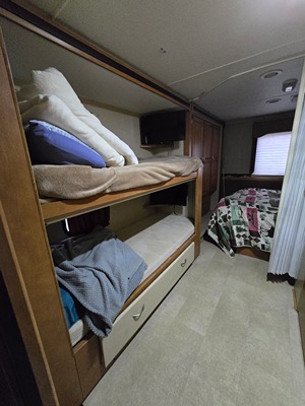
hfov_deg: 89.9
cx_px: 152
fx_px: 153
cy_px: 203
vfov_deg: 106.2
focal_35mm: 13
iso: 1600
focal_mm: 2.2
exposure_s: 1/60
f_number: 2.2
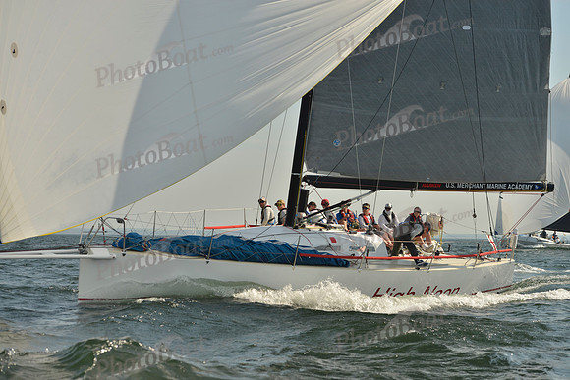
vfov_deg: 19.5
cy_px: 190
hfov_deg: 28.8
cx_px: 285
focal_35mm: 70
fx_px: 1109
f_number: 5
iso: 200
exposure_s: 1/2500
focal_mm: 70
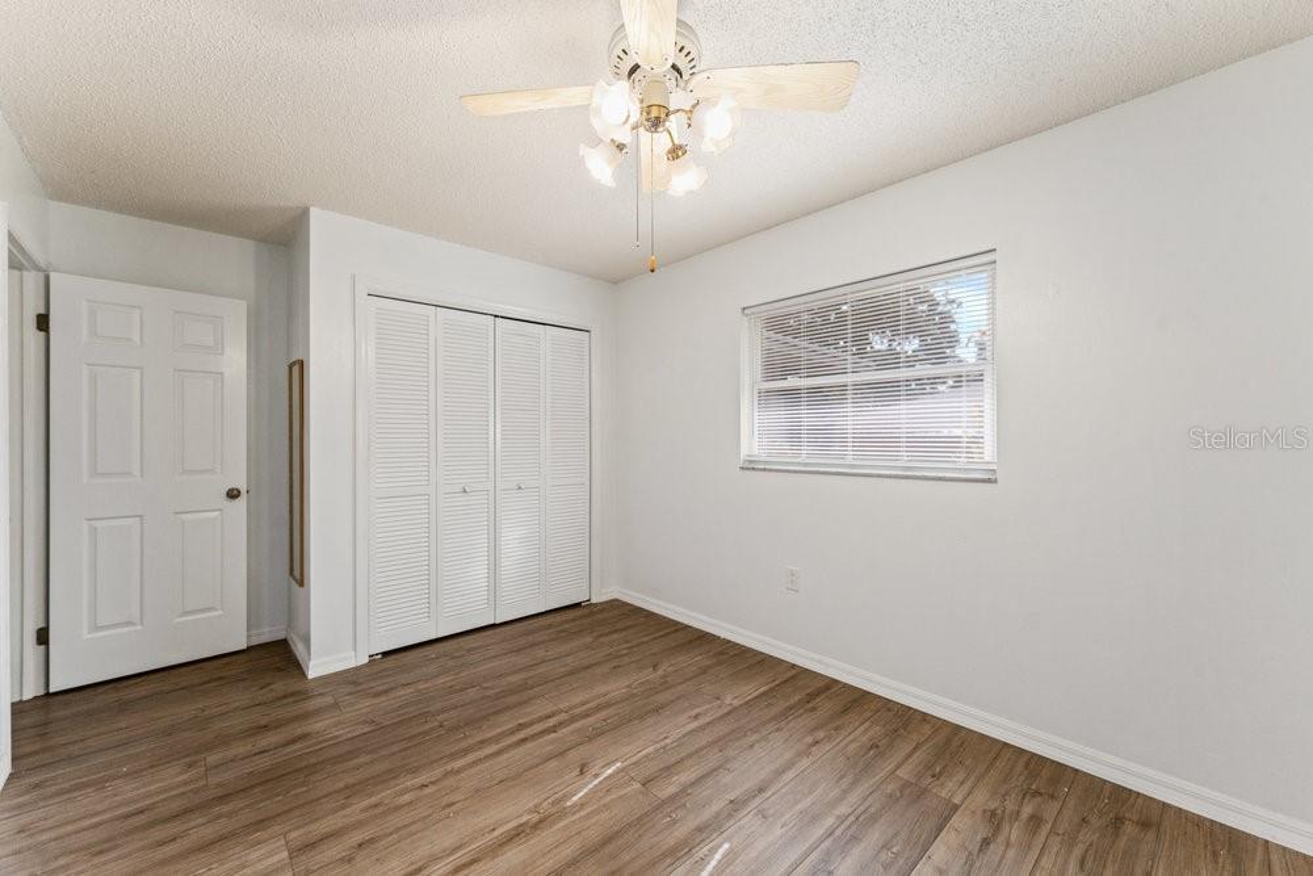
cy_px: 438
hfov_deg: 104.2
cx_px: 656
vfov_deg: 81.2
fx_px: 511
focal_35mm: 14
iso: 500
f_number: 8
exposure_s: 1/25
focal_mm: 14
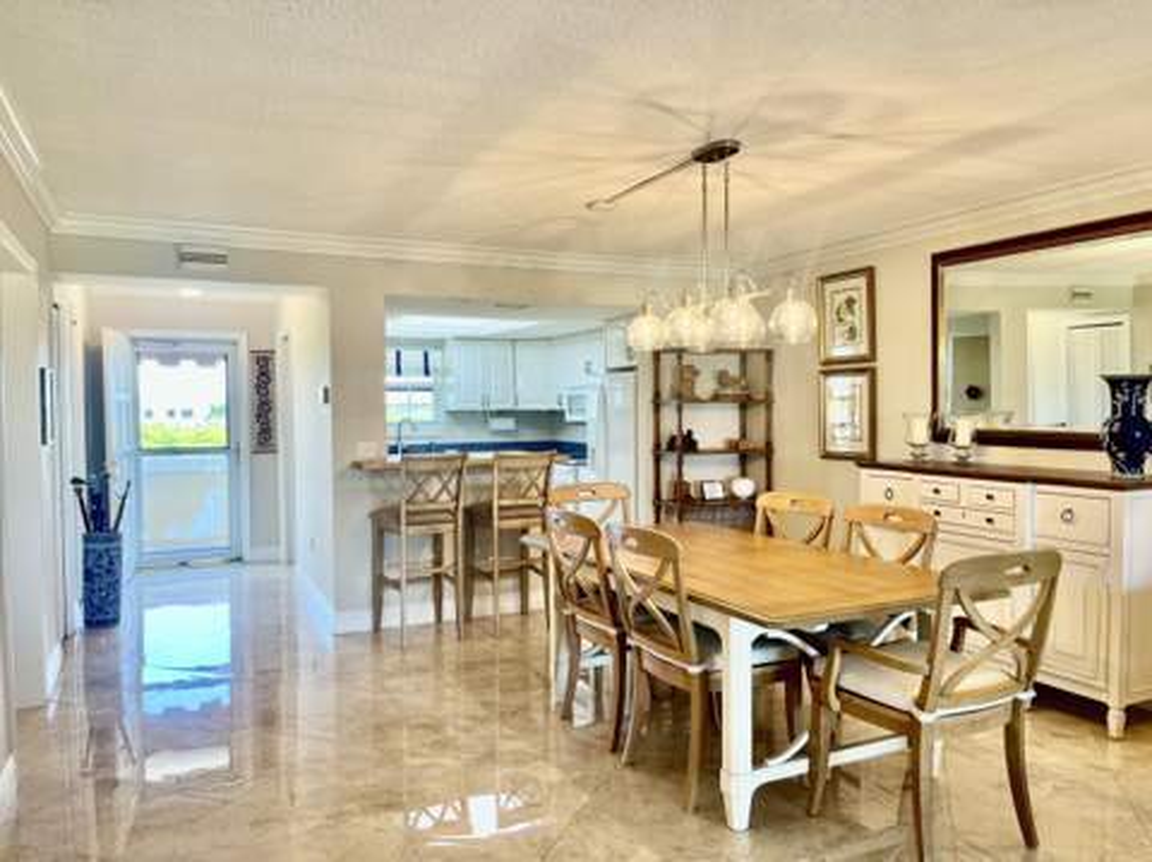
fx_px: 864
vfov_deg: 53.0
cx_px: 576
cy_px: 431
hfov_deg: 67.4
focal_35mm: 26
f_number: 1.6
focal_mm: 5.1
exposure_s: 1/60
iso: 64
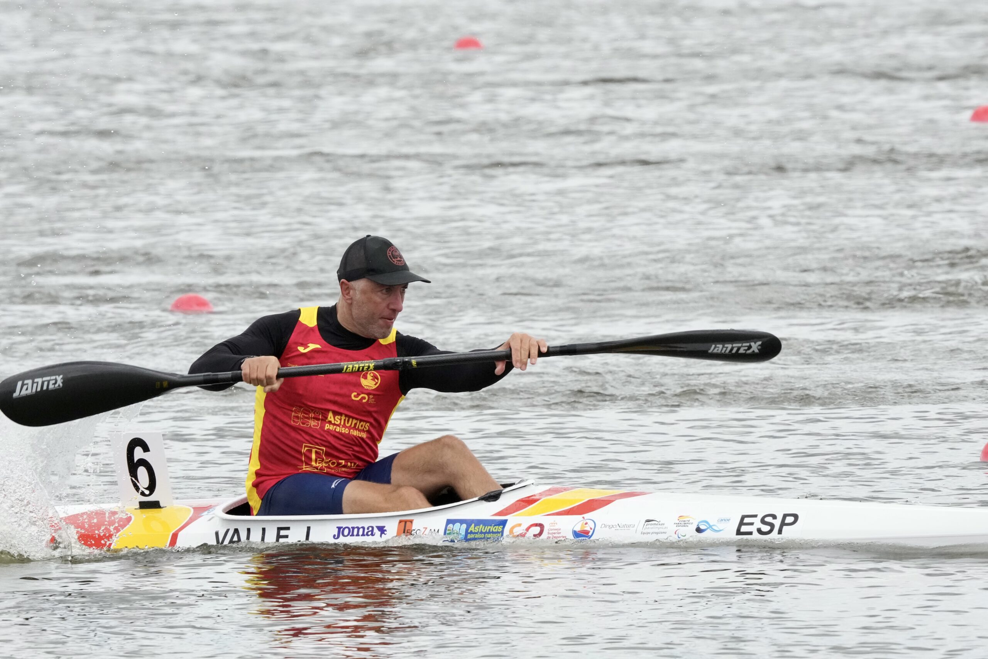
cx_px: 494
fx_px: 24700
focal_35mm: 900
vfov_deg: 1.5
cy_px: 330
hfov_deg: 2.3
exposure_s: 1/2000
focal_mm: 600
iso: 3200
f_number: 11
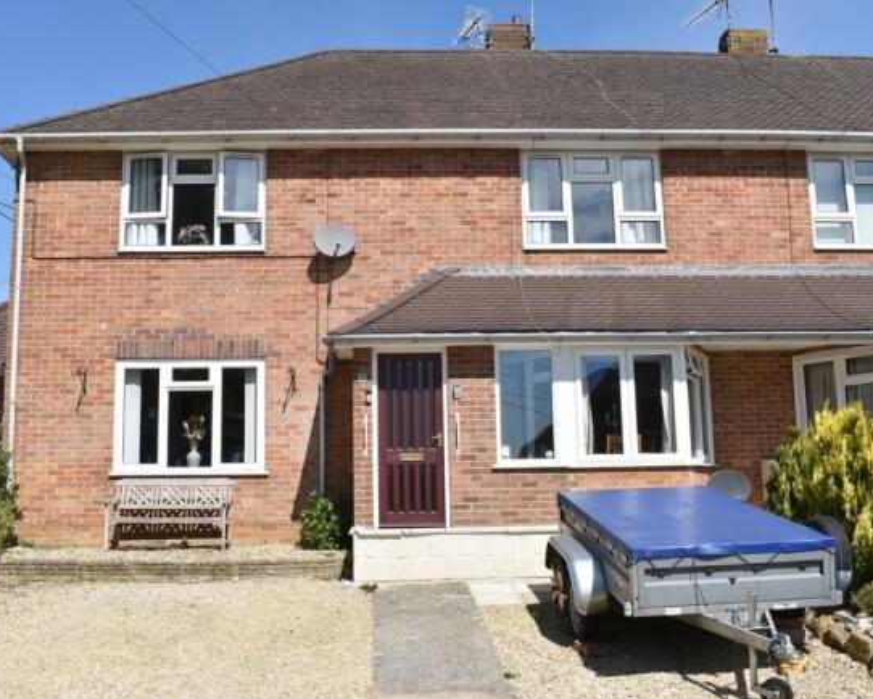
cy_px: 350
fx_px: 879
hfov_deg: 52.8
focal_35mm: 34
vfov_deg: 43.4
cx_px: 404
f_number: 10
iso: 100
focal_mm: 20
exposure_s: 1/250
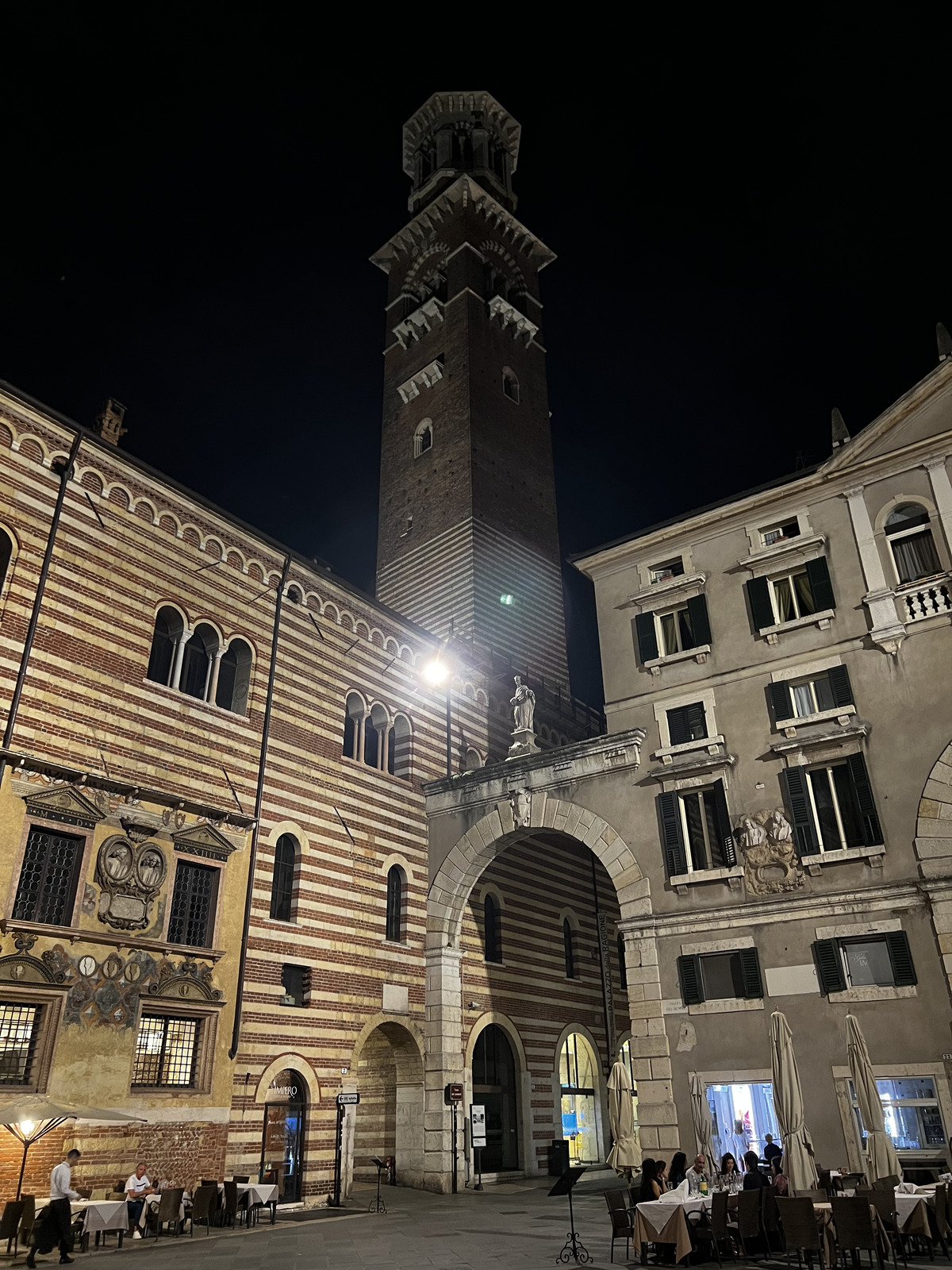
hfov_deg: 53.1
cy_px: 635
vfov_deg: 67.3
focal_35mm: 26
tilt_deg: +27.1
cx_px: 476
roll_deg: +1.5
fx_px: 953
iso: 500
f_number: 1.5
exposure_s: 1/33
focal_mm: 5.7
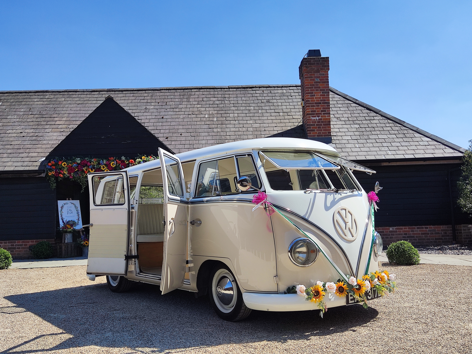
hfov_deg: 55.4
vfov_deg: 42.9
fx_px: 450
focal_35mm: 33
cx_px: 236
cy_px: 177
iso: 50
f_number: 1.79
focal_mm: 4.71
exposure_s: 1/1631
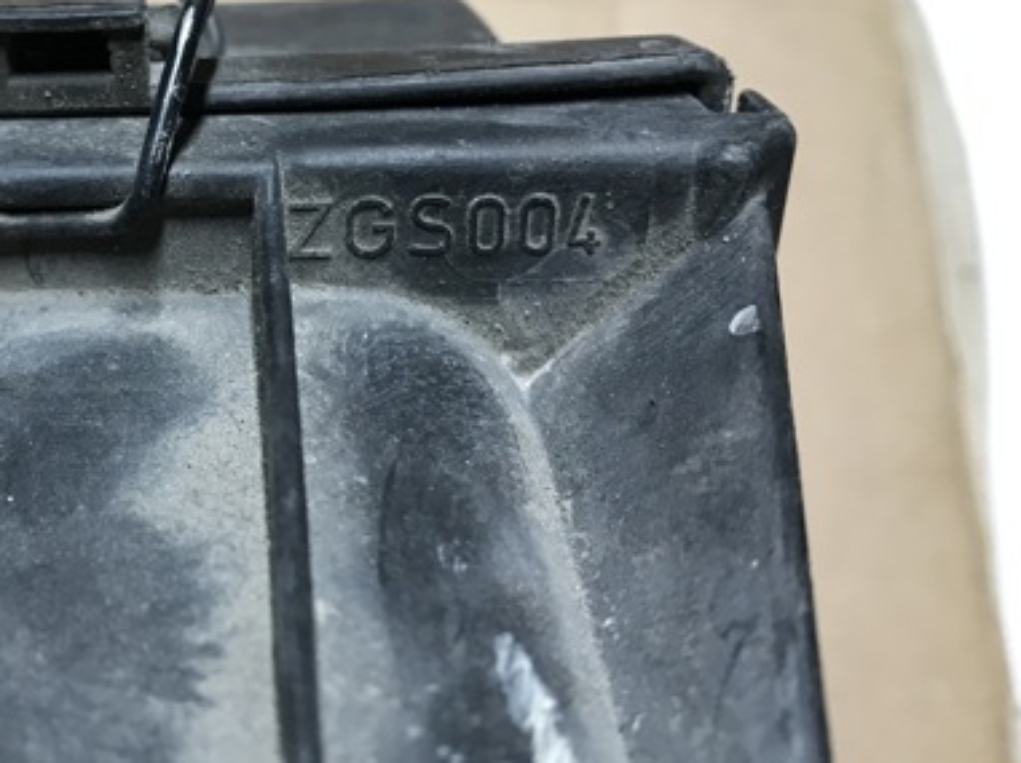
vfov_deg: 30.7
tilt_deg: -65.7
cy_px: 285
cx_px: 185
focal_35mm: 47
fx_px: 1385
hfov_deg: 38.7
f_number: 1.8
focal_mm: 3.99
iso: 40
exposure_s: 1/17
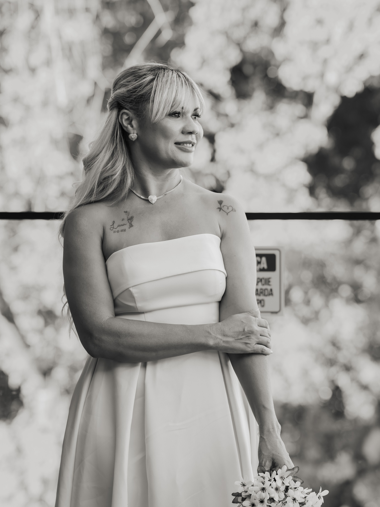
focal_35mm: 139
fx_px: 2035
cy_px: 261
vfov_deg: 14.2
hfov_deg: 10.7
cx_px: 191
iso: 400
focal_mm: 85
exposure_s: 1/500
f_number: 2.5
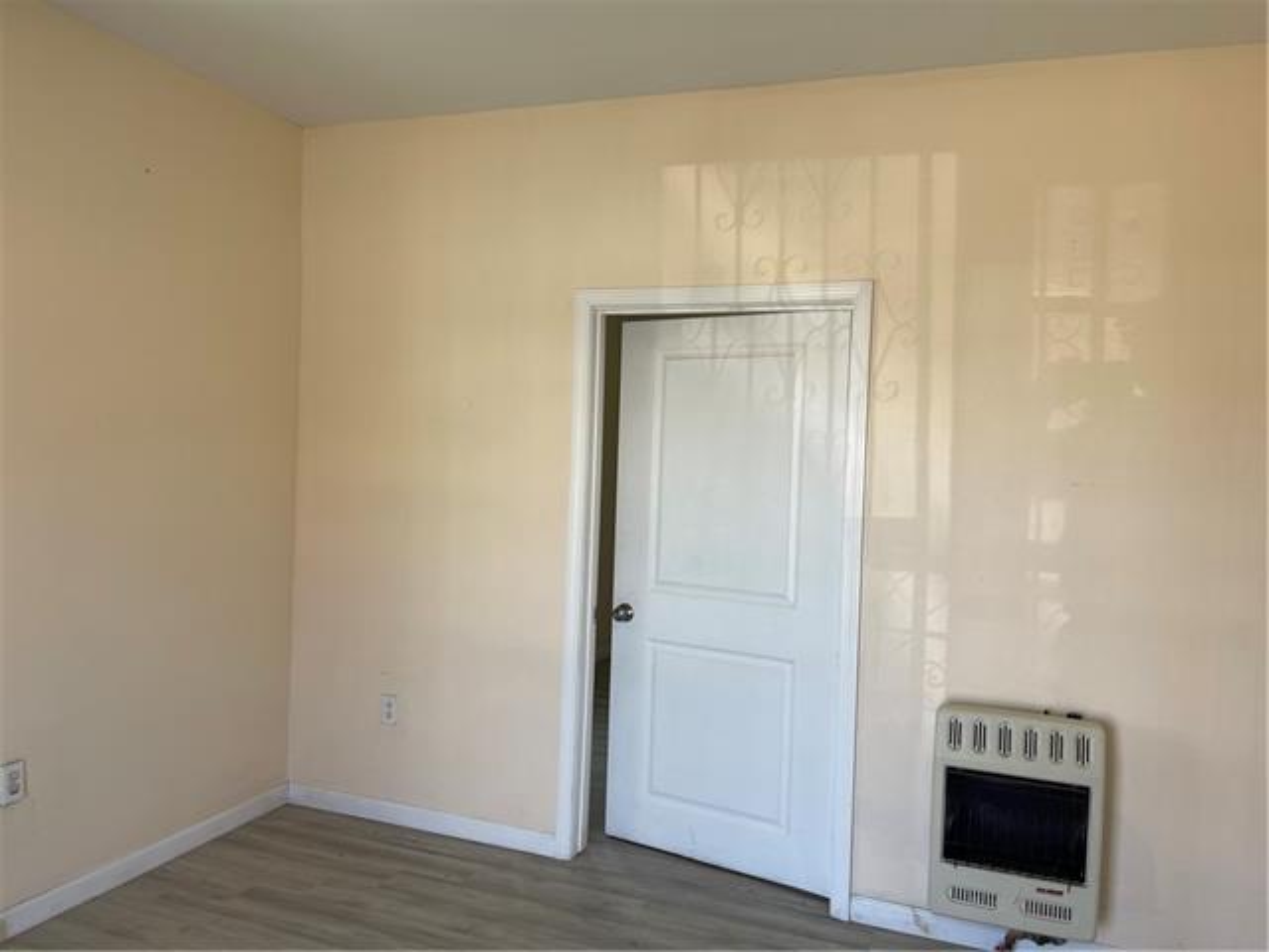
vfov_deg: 54.9
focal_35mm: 25
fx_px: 916
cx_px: 634
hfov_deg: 69.4
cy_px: 476
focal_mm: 5.1
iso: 40
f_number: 1.6
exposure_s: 1/121
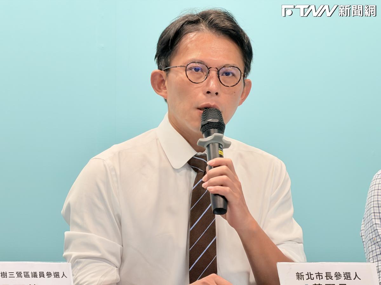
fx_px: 2201
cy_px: 142
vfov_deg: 7.4
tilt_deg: +2.0
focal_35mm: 200
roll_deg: +0.0
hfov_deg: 9.9
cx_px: 190
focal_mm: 16.89
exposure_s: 1/120
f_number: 2.8
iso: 250
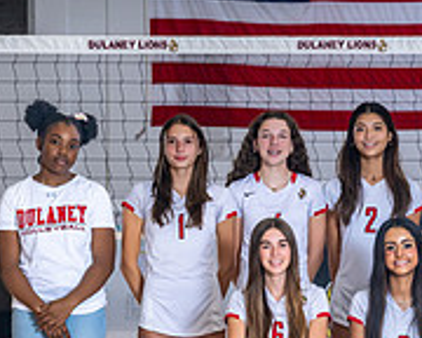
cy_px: 316
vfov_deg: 6.0
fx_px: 3197
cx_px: 624
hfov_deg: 7.4
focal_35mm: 256
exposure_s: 1/250
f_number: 6.3
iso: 800
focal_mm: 70
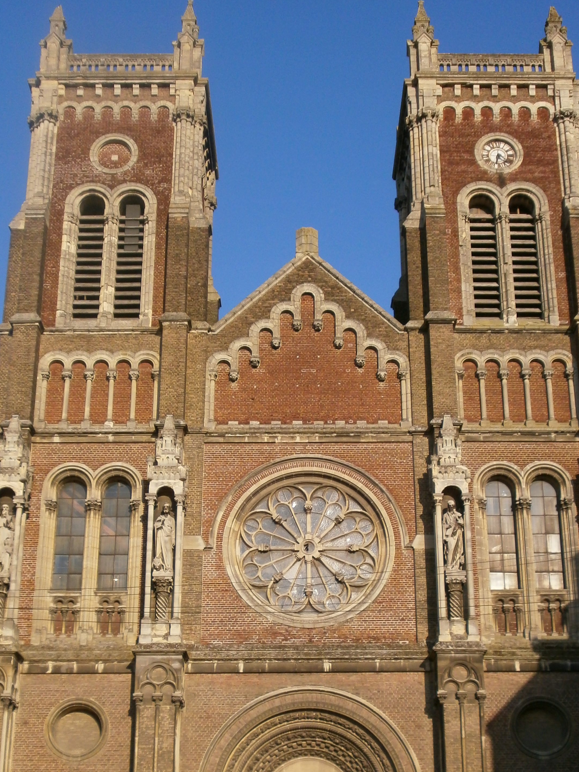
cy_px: 516
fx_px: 1204
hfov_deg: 27.0
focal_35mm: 54
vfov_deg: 35.2
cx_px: 296
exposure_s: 1/1000
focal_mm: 6.9
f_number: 3.4
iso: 100
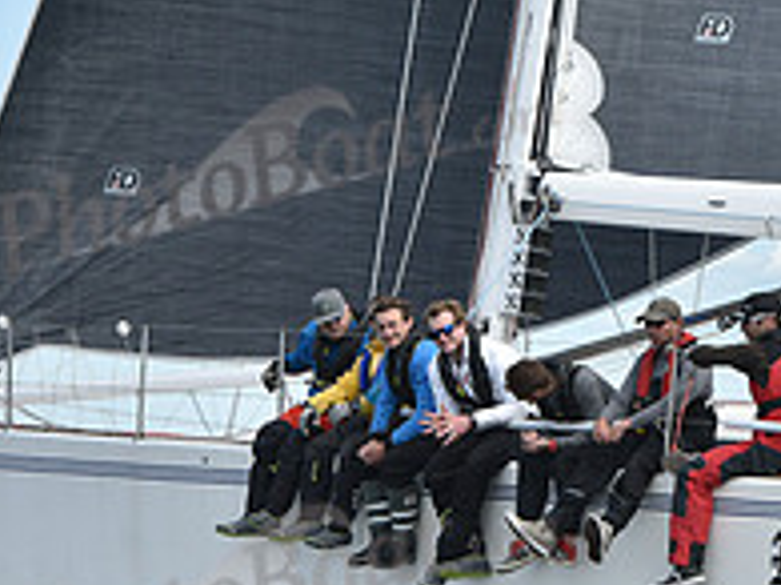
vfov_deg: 4.0
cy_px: 323
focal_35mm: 372
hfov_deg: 5.3
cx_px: 769
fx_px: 8388
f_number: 7.1
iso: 320
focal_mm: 130
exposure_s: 1/1000
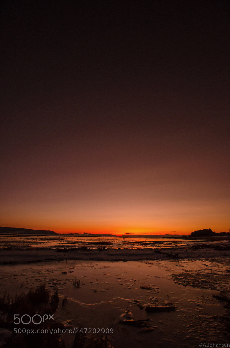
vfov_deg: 100.5
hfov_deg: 77.1
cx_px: 115
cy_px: 174
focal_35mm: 15
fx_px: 144
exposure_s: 1/10
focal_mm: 10
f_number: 3.5
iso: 1600
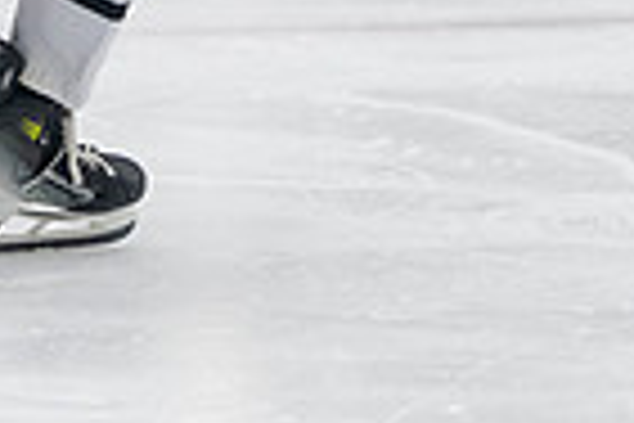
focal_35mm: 582
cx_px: 35
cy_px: -425
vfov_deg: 2.4
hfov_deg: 3.5
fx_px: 10249
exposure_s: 1/640
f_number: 3.2
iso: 2000
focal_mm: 110
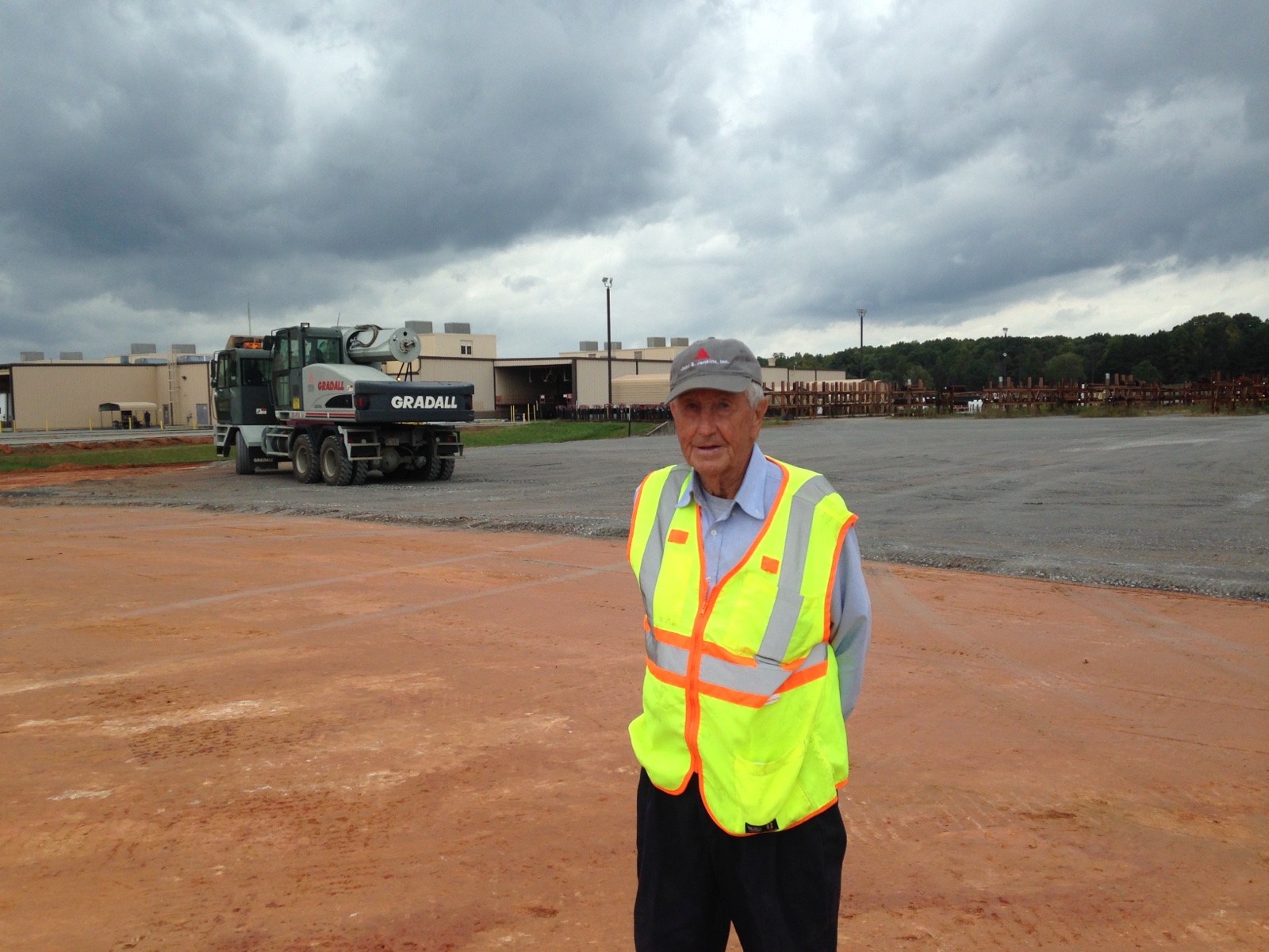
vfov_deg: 42.9
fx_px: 1210
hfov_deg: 55.4
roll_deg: -0.9
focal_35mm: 33
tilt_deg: -1.8
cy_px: 476
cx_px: 634
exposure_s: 1/847
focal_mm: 4.12
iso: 50
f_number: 2.4
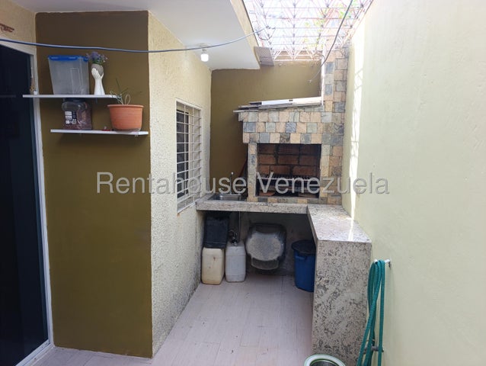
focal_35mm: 23
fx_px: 323
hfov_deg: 73.9
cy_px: 183
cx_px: 243
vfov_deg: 59.0
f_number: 1.6
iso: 125
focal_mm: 6.14
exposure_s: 1/100
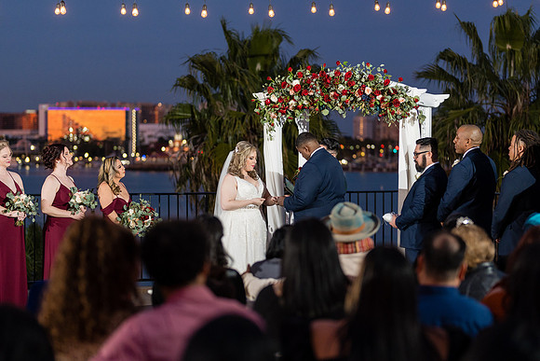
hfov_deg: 27.0
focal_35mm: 75
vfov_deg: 18.2
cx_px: 270
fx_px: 1125
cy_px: 180
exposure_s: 1/250
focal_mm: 50
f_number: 1.2
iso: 500
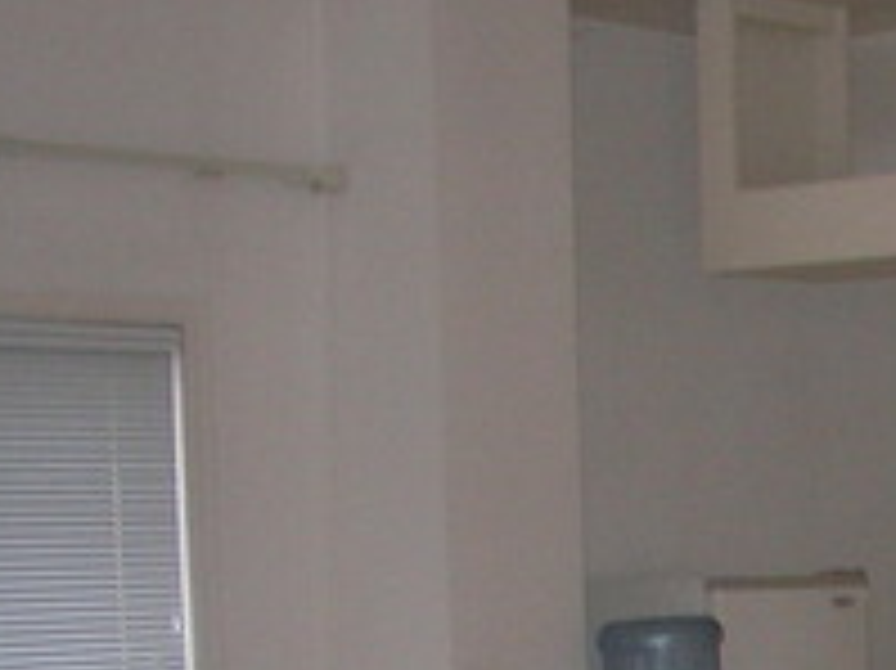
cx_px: 1335
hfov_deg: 14.8
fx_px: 3208
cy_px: 796
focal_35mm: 124
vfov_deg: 11.7
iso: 130
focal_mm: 5.7
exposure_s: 1/30
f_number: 2.8
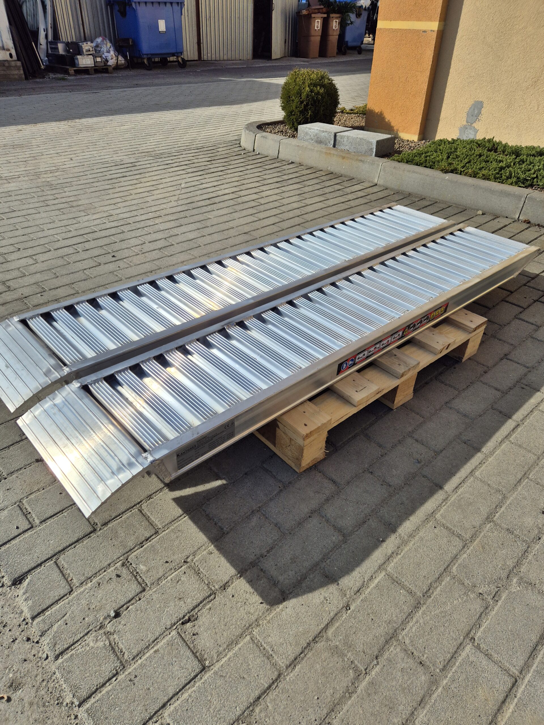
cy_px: 362
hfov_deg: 58.9
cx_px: 272
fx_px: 482
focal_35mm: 23
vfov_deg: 73.9
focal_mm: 5.4
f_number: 1.8
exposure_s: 1/6640
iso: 25
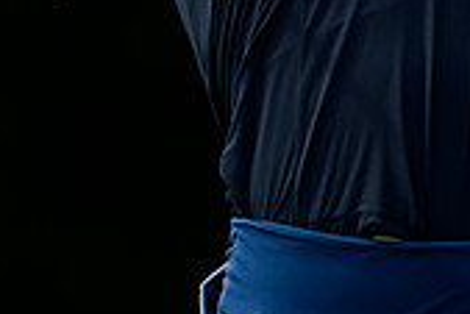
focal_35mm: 1375
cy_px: -204
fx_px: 17966
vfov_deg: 1.0
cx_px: -97
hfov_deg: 1.5
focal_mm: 400
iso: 800
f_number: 5.6
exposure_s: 1/2000
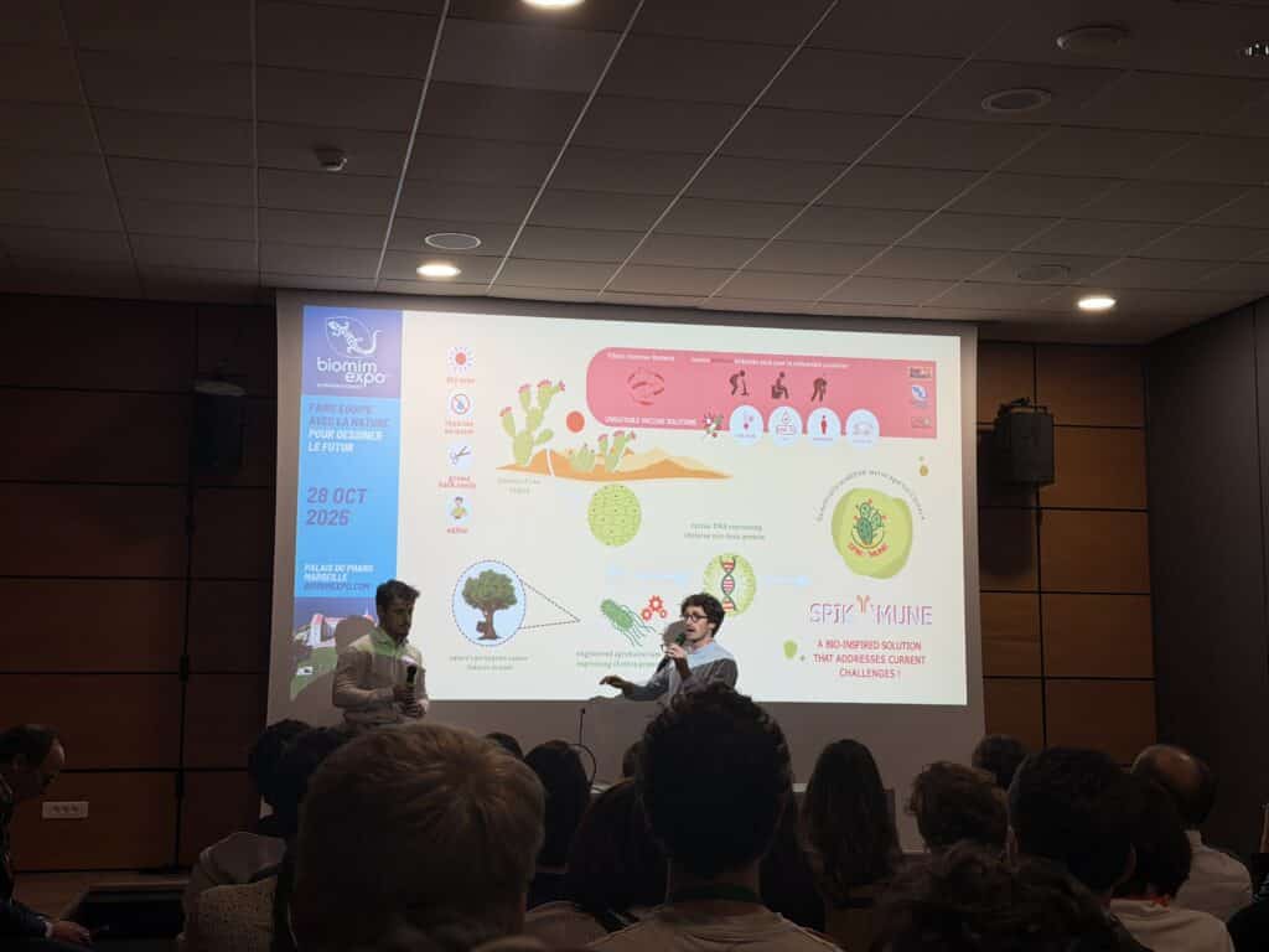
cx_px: 634
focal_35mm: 48
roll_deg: +0.3
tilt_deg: +7.4
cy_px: 476
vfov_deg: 30.3
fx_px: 1760
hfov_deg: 39.7
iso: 50
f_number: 1.78
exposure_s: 1/104
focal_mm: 6.76
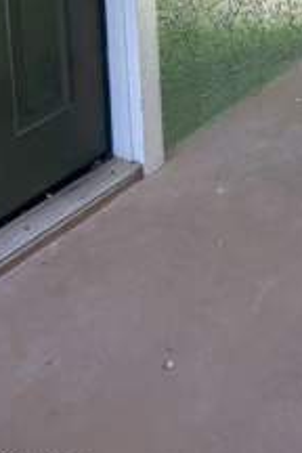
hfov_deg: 16.9
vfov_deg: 22.6
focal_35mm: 80
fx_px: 1007
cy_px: -138
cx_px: 245
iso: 80
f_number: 1.6
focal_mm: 5.96
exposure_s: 1/60
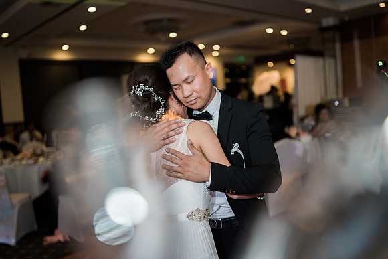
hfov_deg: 54.4
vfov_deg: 37.9
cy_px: 130
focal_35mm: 35
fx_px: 377
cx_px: 194
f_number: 1.4
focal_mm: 35
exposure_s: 1/200
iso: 250
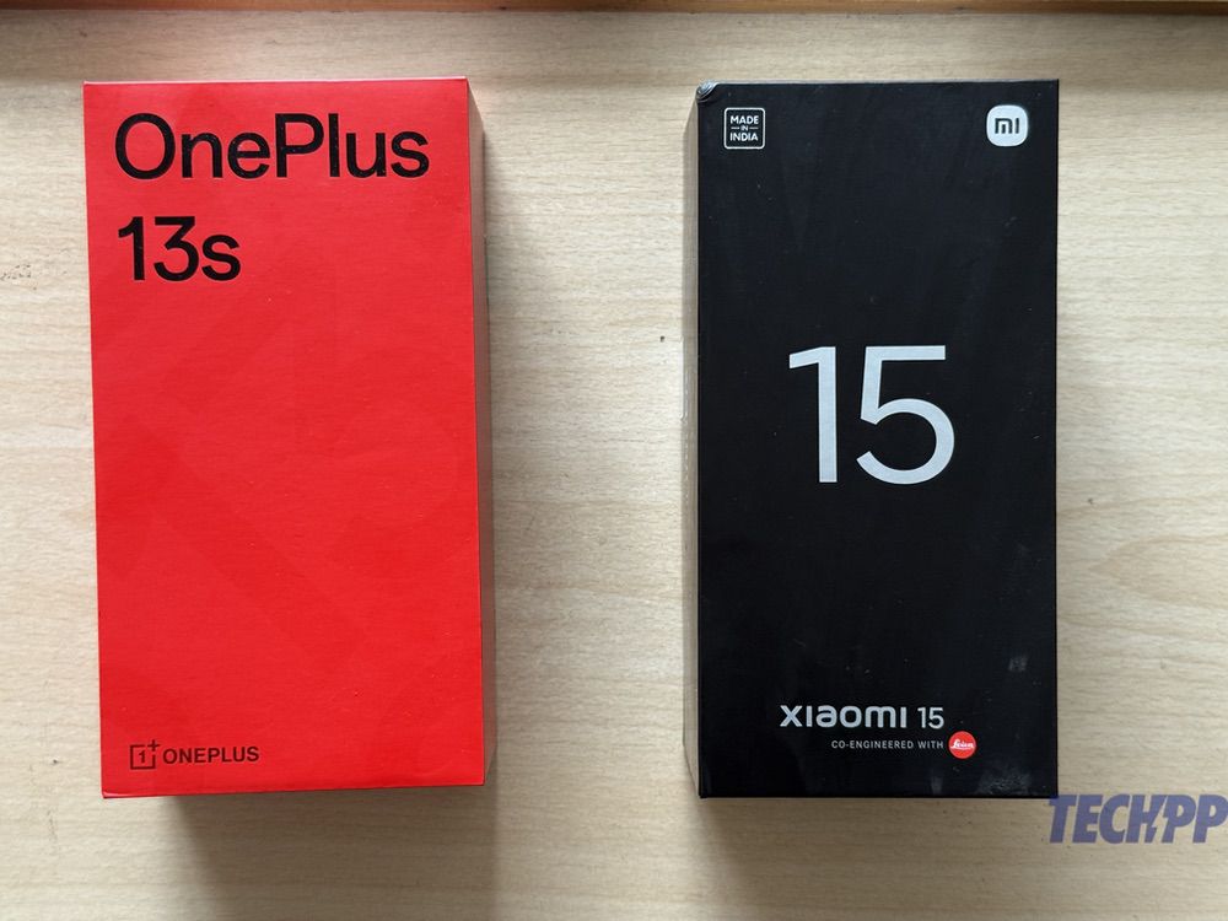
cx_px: 614
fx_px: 1703
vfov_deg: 30.3
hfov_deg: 39.7
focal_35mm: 48
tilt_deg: -87.9
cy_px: 460
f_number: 1.78
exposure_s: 1/60
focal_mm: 6.76
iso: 160
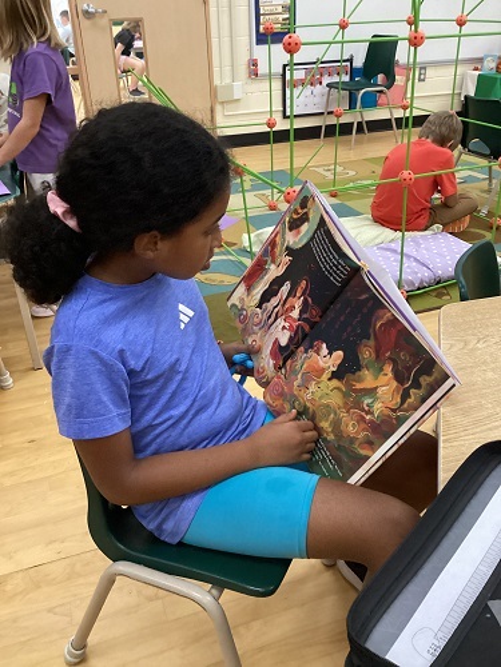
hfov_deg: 45.4
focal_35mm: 31
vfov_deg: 58.4
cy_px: 334
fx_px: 598
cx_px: 250
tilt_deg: -27.8
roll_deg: +2.8
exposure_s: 1/24
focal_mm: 3.3
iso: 640
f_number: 2.4
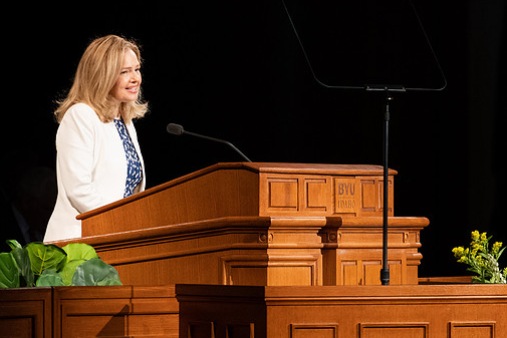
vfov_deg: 3.0
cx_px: 355
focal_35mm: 464
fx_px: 6536
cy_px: 125
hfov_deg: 4.4
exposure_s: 1/200
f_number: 3.2
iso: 1600
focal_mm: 200
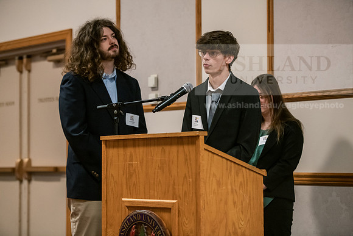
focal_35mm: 98
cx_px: 176
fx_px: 961
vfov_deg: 14.0
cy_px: 118
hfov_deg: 20.8
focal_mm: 98
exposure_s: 1/200
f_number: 3.2
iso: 2000
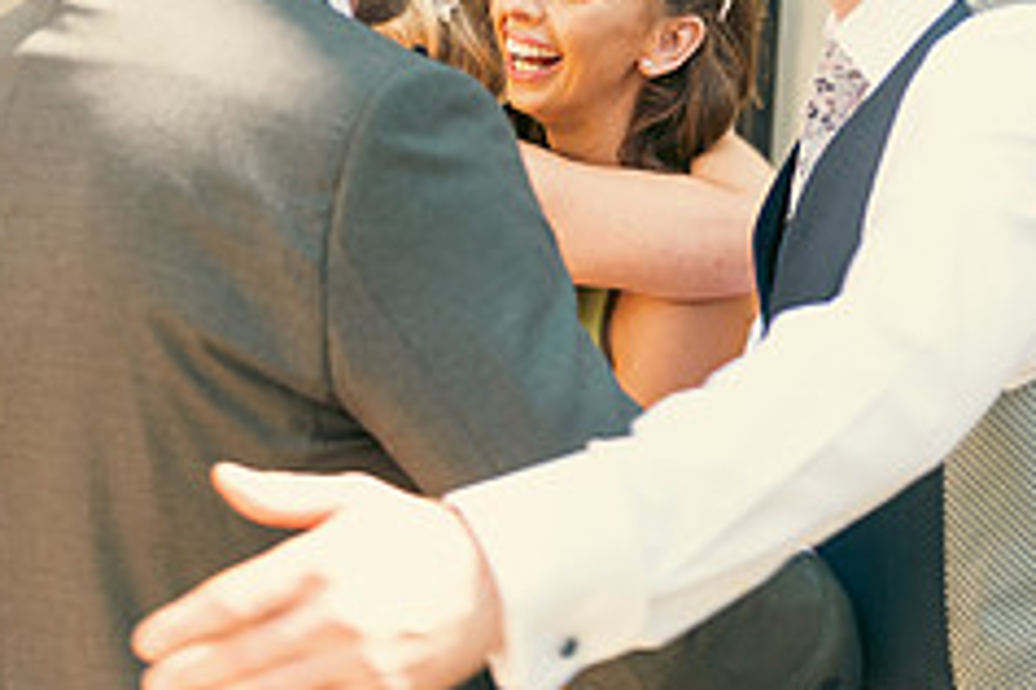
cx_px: 546
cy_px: 255
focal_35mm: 98
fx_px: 2820
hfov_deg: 20.8
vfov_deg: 13.9
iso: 160
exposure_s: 1/250
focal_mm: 40
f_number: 3.5
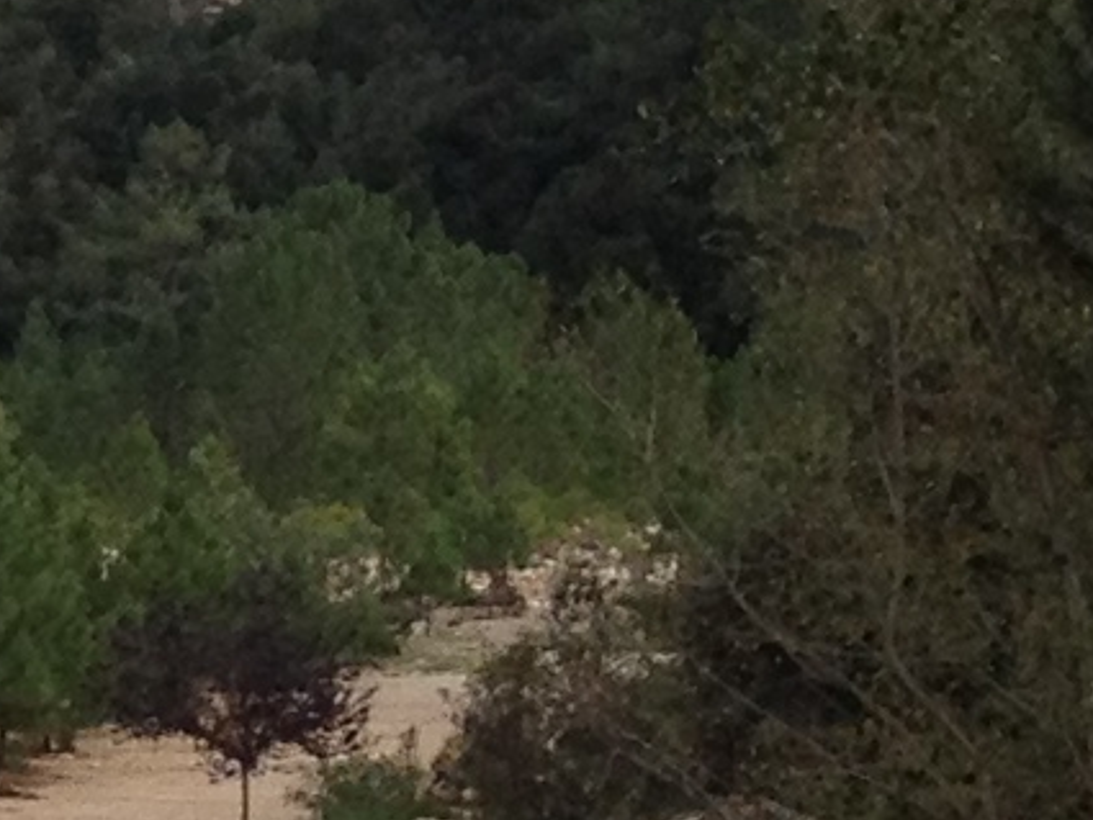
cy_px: 1257
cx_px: -2137
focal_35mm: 269
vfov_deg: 5.5
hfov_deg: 6.7
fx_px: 8496
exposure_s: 1/935
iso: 64
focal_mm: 4.28
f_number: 2.4
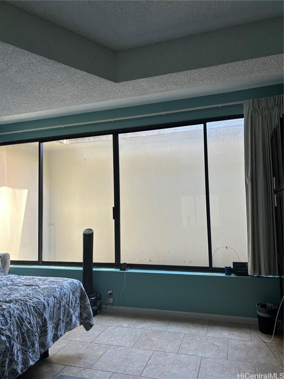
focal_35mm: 26
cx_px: 142
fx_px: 284
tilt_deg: +4.7
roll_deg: +0.8
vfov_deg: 67.3
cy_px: 190
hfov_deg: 53.1
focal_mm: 5.96
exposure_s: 1/121
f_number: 1.6
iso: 100
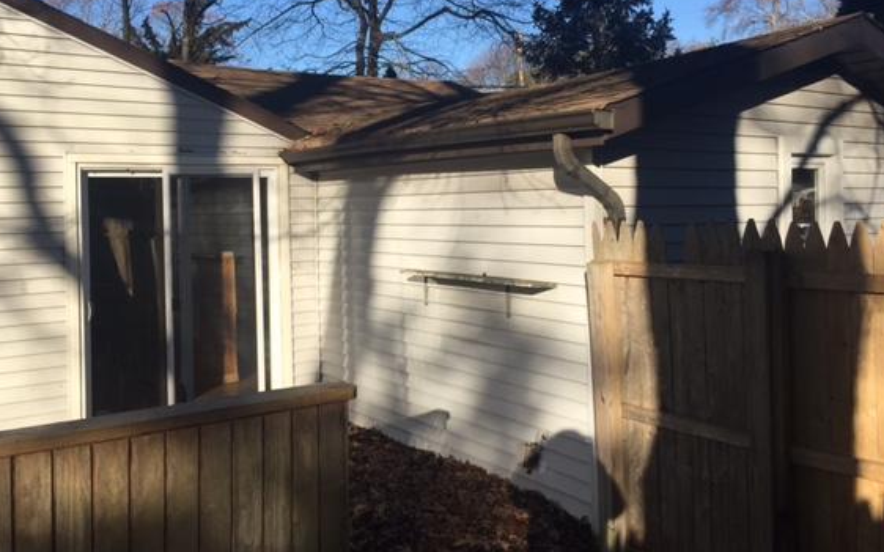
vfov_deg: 36.2
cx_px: 403
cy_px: 228
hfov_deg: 55.3
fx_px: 843
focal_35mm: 35
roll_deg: -0.1
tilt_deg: -0.8
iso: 32
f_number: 2.2
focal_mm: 4.15
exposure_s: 1/1721
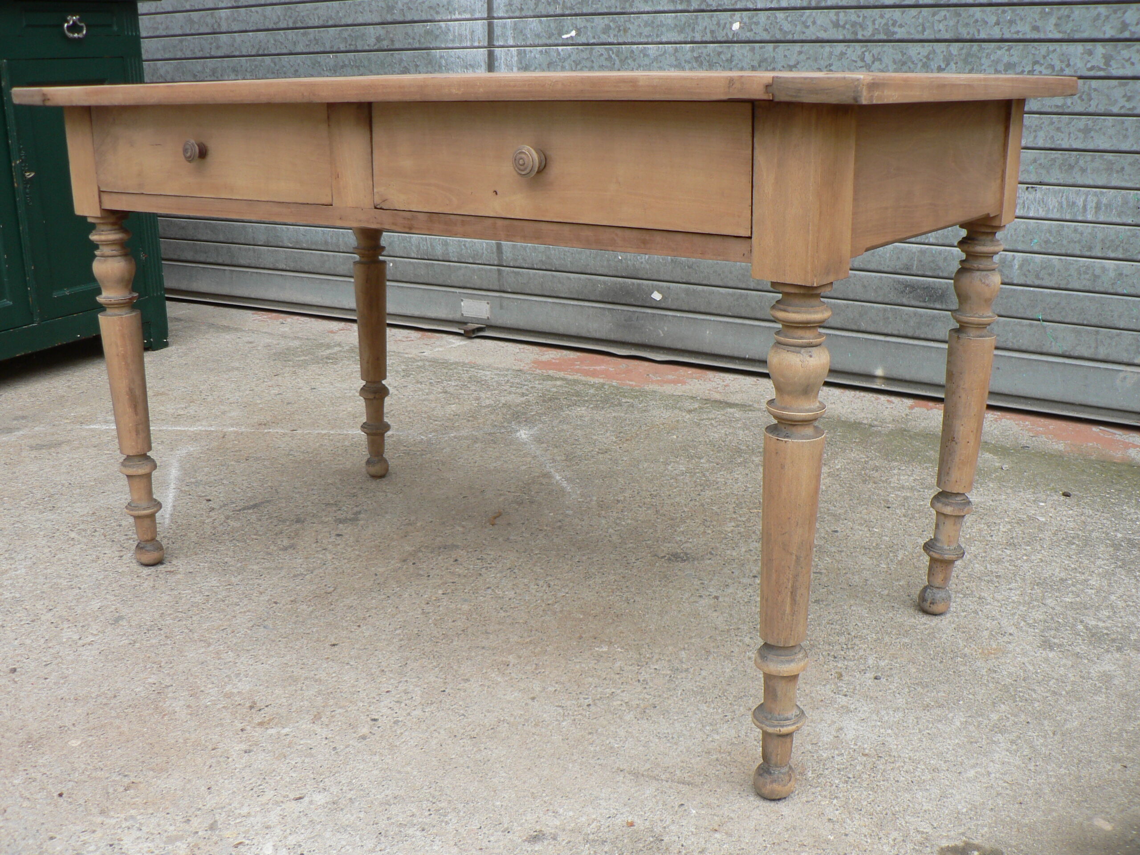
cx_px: 570
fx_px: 1186
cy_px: 428
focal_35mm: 36
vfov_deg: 39.7
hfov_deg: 51.4
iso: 80
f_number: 2.8
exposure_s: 1/160
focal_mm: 6
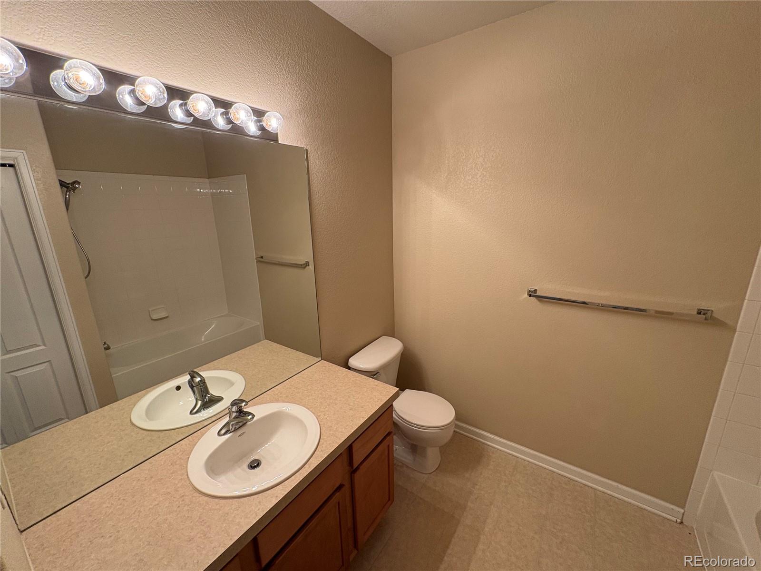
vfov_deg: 85.7
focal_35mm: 14
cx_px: 380
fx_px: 308
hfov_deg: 102.1
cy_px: 286
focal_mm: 2.22
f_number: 2.2
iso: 160
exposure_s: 1/60
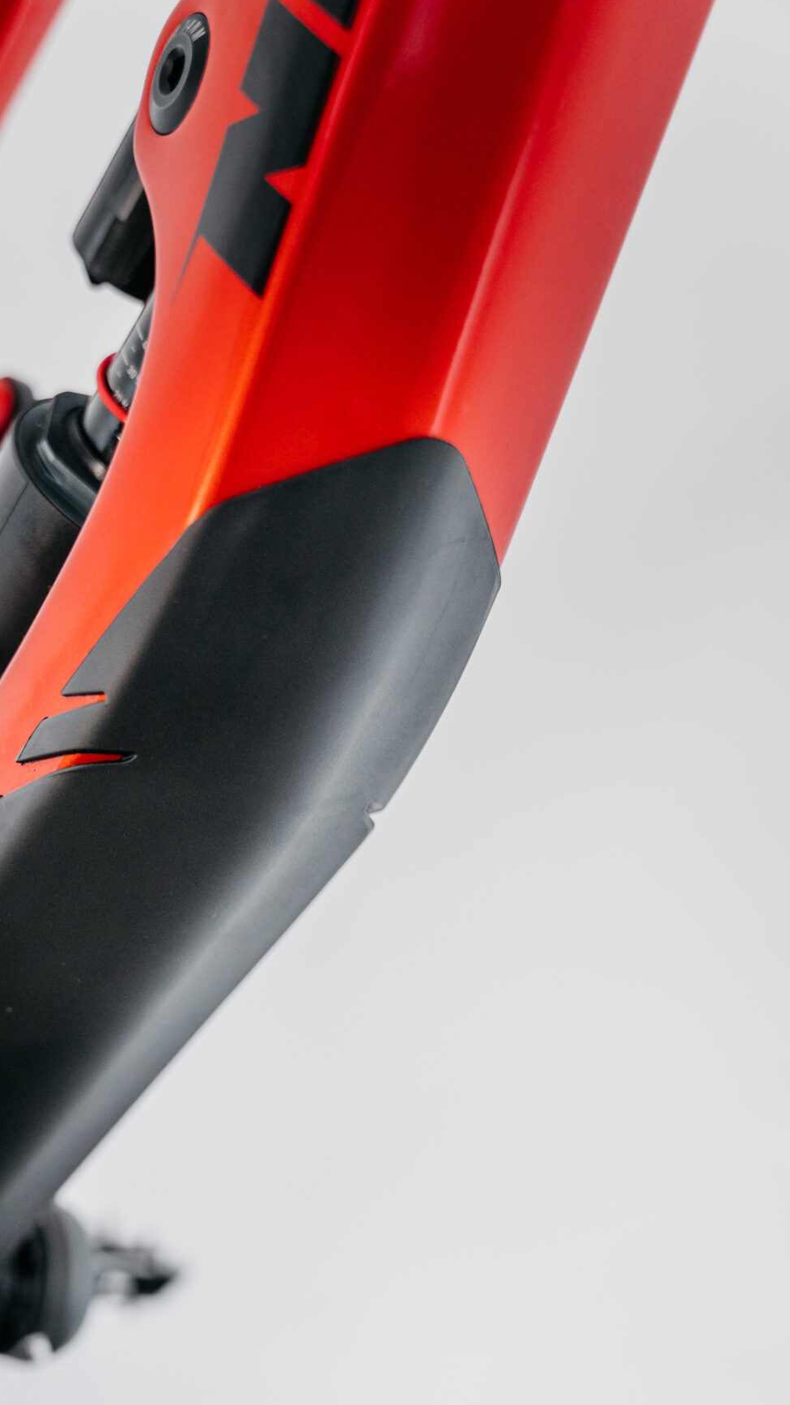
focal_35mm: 52
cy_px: 994
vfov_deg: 39.1
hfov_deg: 22.7
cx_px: 161
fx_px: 1939
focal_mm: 33.7
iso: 1000
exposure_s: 1/160
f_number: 2.8
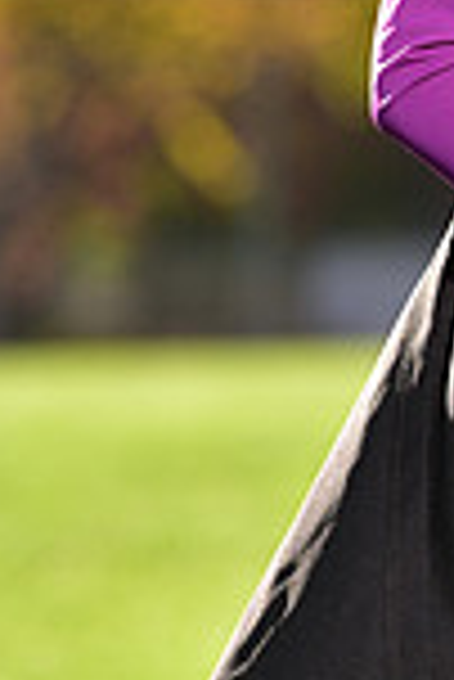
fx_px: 14494
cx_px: 744
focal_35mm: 768
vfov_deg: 2.7
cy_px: -162
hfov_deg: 1.8
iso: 80
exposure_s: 1/250
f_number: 5
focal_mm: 200
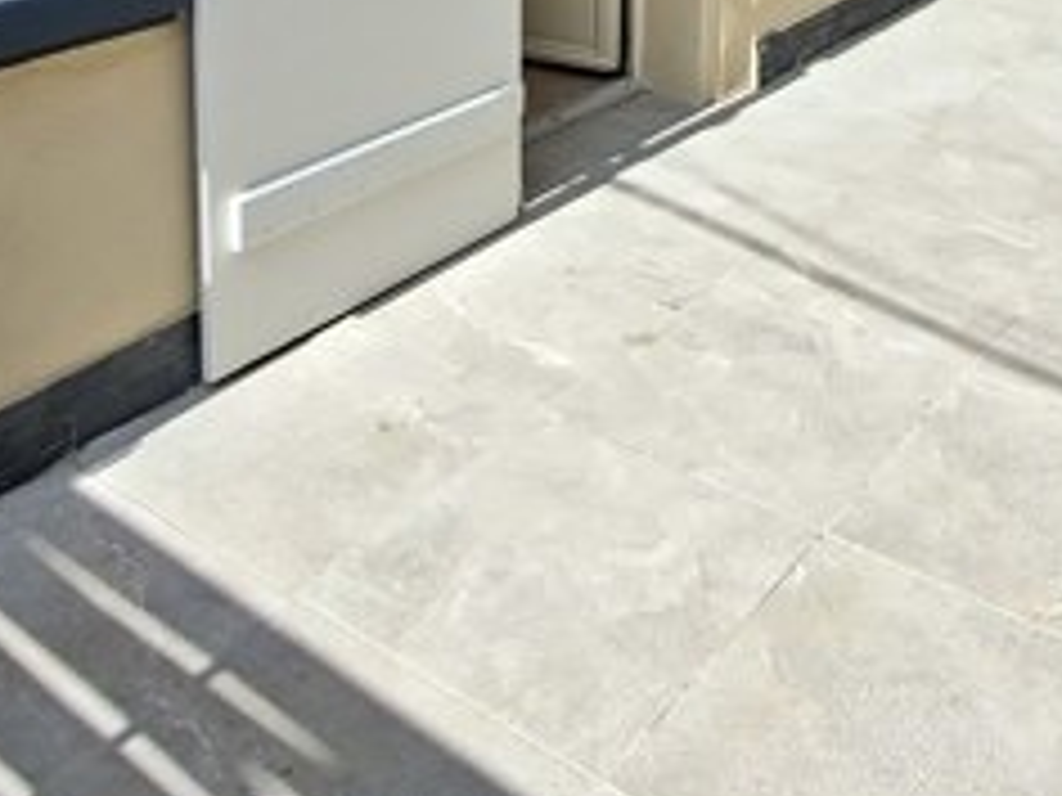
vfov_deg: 27.5
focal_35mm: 44
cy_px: -234
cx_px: 688
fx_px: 1350
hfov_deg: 42.5
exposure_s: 1/662
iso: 40
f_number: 2.2
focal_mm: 1.74
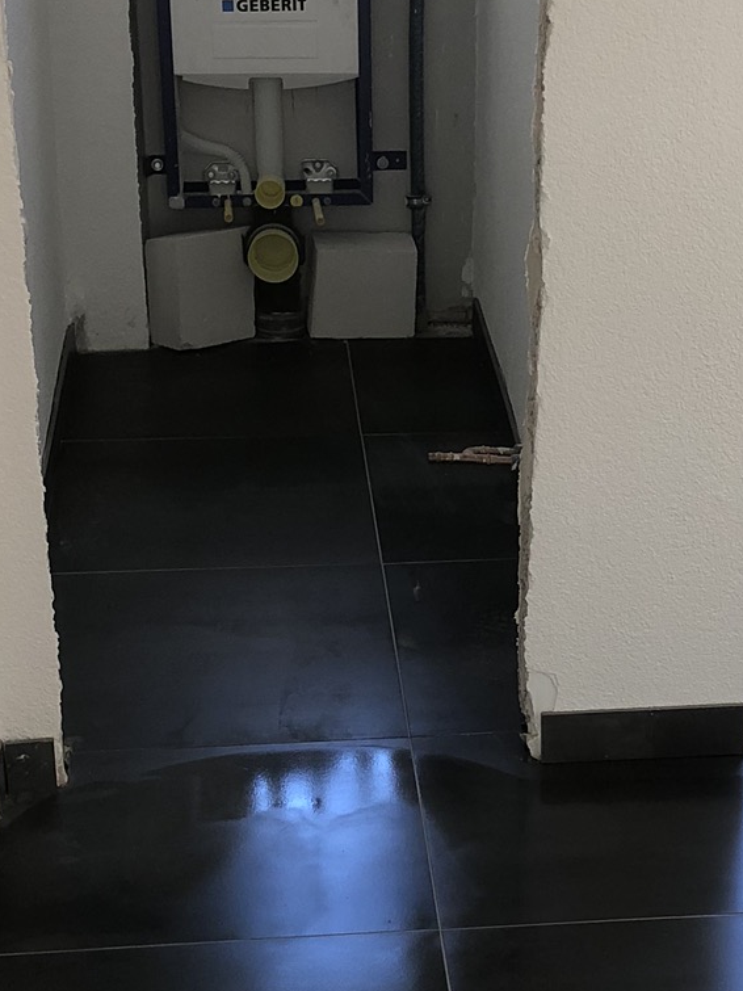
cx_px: 456
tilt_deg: -25.2
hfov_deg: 19.4
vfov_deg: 25.6
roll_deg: +0.5
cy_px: 633
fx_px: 2176
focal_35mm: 76
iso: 40
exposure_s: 1/30
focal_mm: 3.99
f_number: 1.8
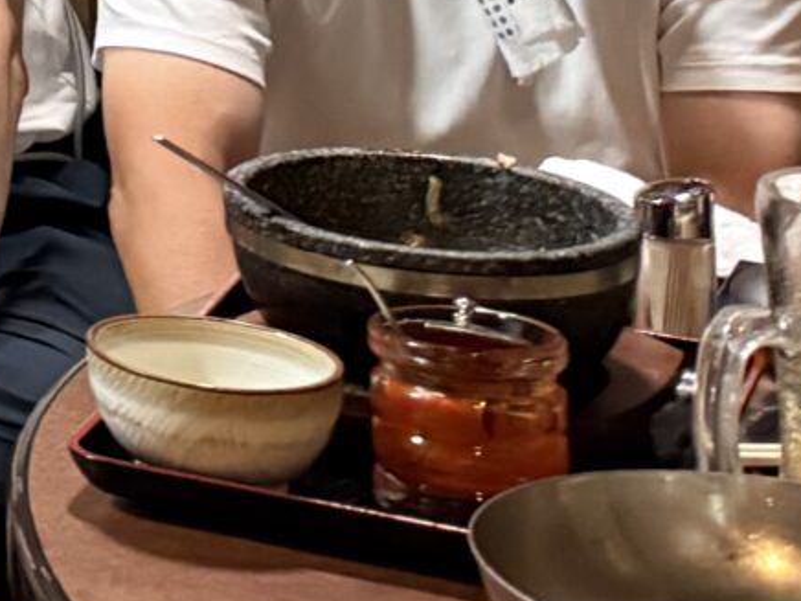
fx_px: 3263
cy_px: -761
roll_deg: +1.2
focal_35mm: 141
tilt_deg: +0.6
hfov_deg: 11.5
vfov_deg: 9.5
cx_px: -1141
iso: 800
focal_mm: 6.76
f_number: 1.78
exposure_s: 1/40
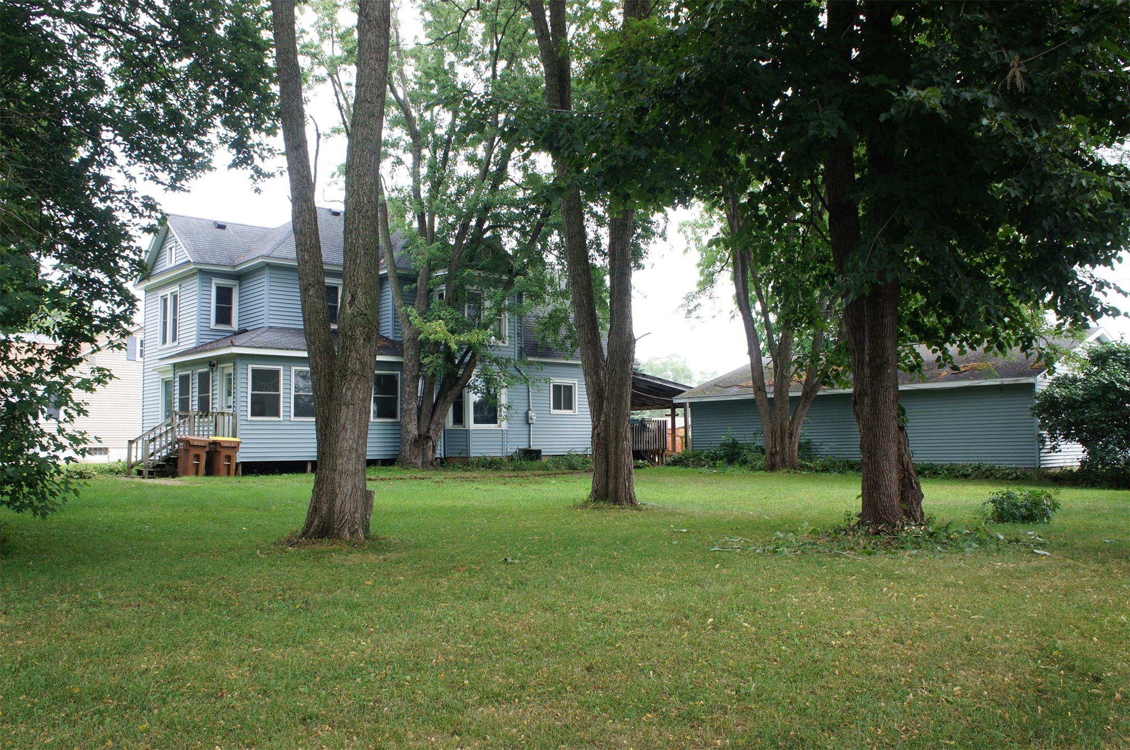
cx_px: 565
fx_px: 940
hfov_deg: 62.0
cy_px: 375
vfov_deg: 43.5
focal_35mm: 30
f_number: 8
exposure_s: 1/80
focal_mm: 20
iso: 200
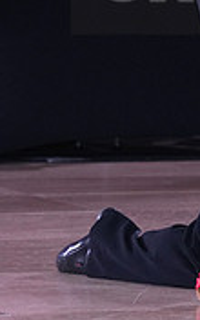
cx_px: 323
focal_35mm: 353
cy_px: -25
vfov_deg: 5.9
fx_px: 3079
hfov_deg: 3.7
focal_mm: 105
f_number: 5
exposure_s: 1/250
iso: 2500
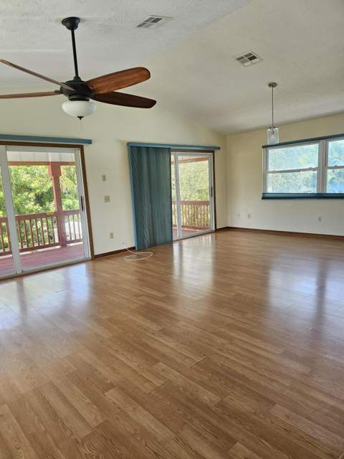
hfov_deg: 58.9
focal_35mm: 23
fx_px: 305
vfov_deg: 73.9
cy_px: 230
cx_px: 172
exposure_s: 1/120
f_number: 1.7
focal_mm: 6.3
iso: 100
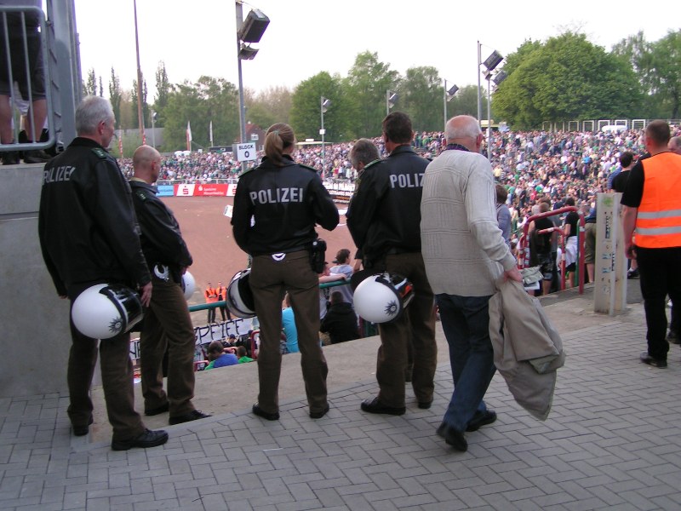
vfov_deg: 37.7
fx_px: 748
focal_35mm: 38
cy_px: 256
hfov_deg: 49.0
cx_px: 340
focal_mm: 5.8
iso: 50
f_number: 3.2
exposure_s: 1/50
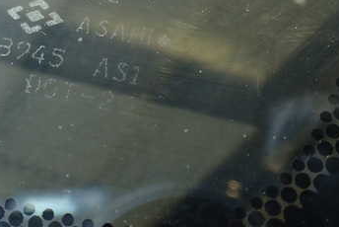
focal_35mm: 58
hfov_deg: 33.7
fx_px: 547
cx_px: 80
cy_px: 31
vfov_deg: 22.9
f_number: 2.4
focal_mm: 5.79
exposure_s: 1/30
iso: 200
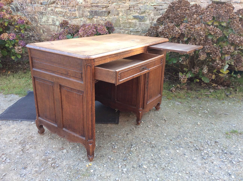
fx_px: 224
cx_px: 122
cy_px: 90
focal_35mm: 32
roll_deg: -2.8
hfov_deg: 56.9
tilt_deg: -20.9
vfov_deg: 44.1
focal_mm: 3.3
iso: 50
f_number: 2.4
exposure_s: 1/100
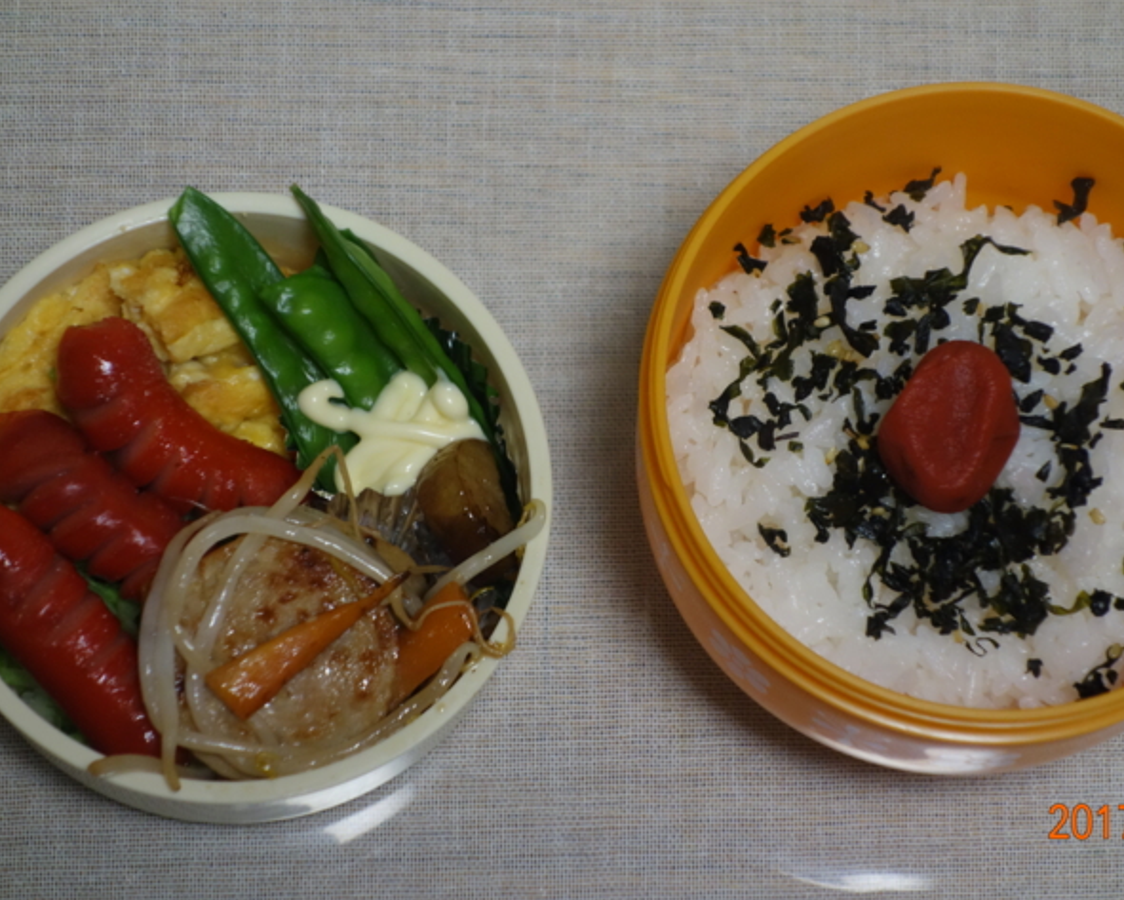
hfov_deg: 15.1
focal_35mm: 127
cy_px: 418
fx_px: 4225
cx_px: 616
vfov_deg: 12.2
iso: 800
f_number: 4.9
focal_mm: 37.1
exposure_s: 1/50
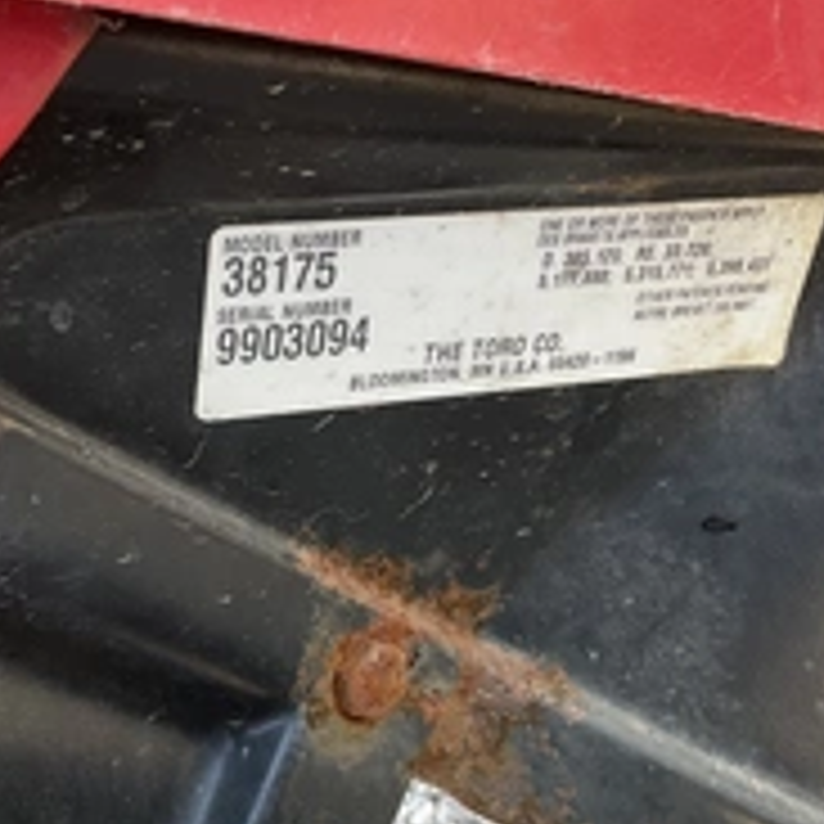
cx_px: 351
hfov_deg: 30.5
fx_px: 1508
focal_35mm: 56
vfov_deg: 30.6
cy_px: 410
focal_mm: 3
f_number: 1.8
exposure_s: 1/99
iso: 64
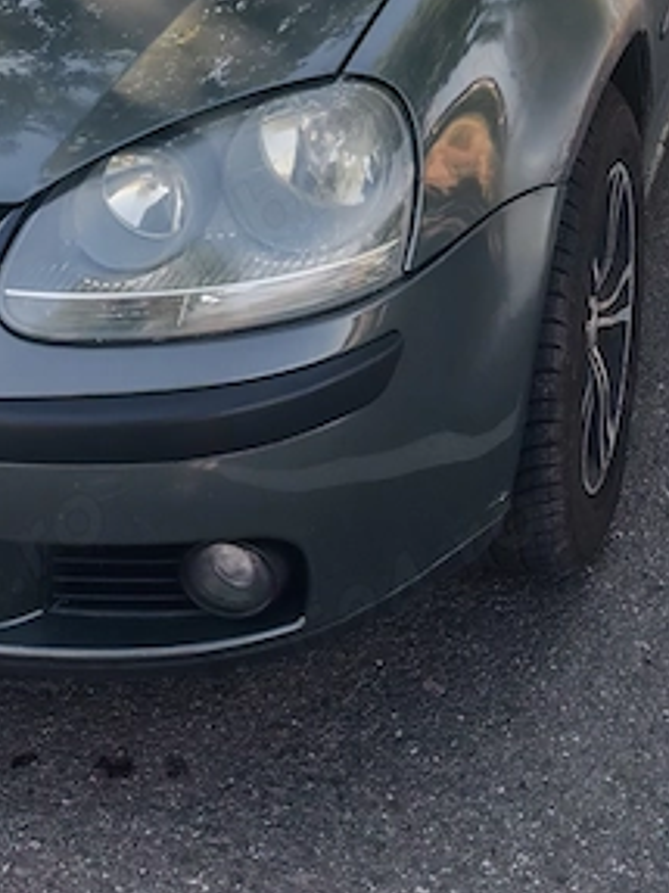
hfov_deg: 21.6
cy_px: -208
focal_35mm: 67
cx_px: 121
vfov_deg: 25.6
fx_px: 1728
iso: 100
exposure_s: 1/2500
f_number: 2
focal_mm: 6.83
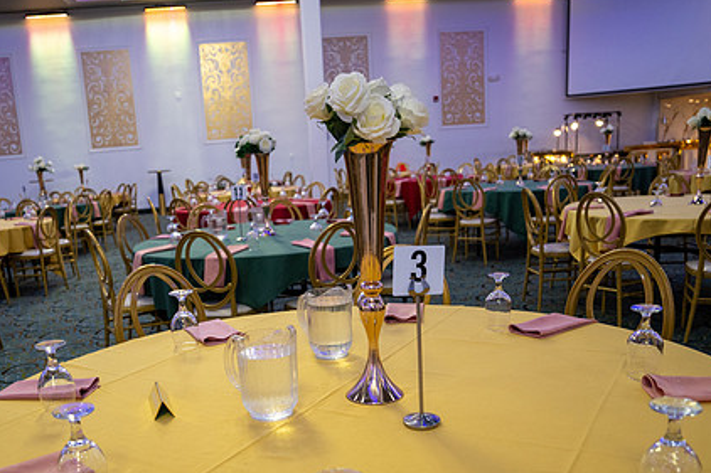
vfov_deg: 39.4
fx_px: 651
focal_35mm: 33
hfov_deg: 56.9
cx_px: 293
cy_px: 317
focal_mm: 24
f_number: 2.8
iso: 2000
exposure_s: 1/200
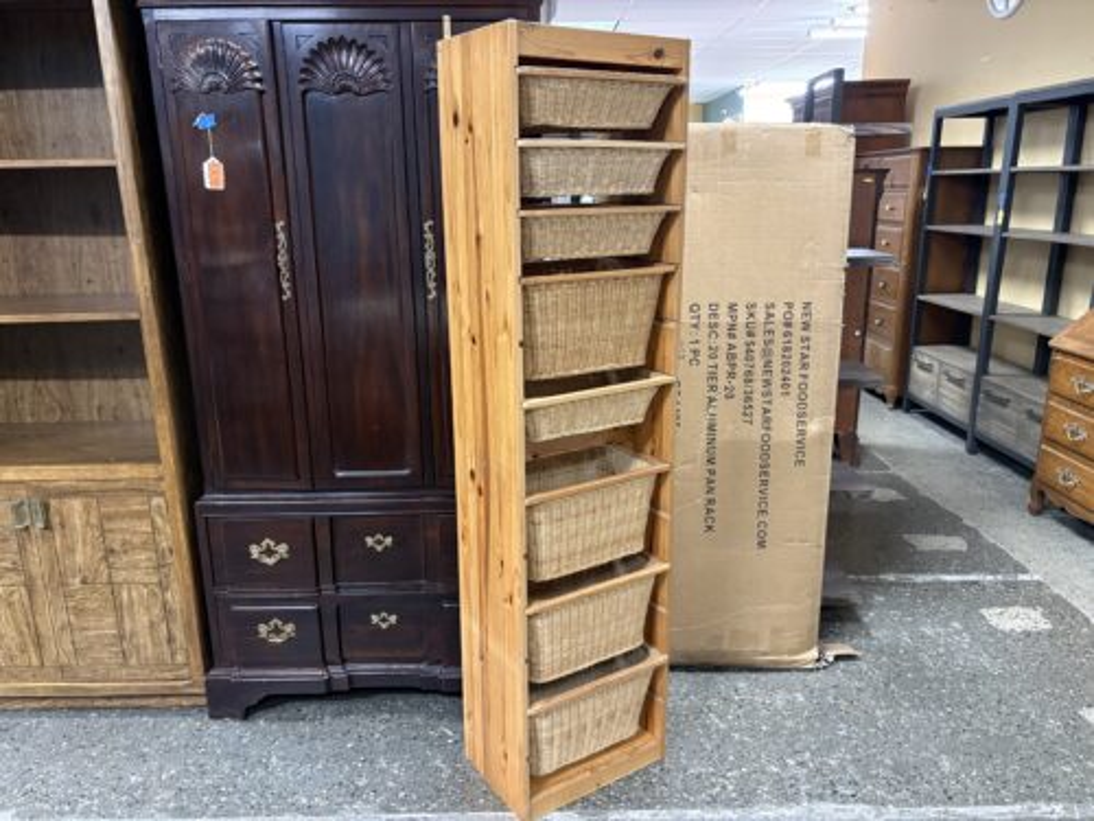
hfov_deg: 67.3
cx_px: 547
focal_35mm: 26
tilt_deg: -15.3
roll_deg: -0.3
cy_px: 410
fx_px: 822
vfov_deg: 53.1
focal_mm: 5.96
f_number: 1.6
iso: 400
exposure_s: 1/40
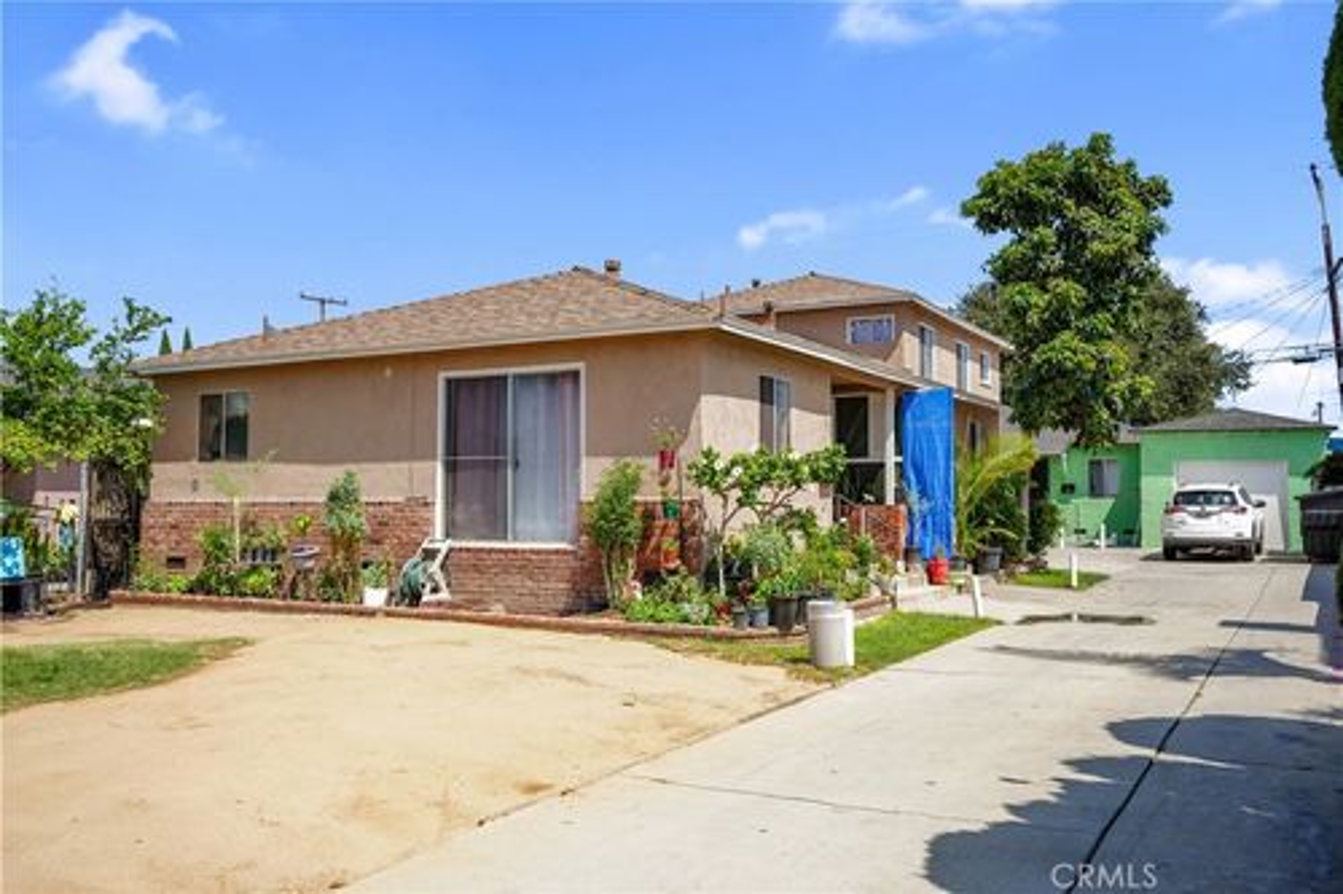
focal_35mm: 31
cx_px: 672
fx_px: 1156
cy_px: 447
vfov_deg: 42.3
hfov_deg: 60.3
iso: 100
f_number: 5
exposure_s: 1/250
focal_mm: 31
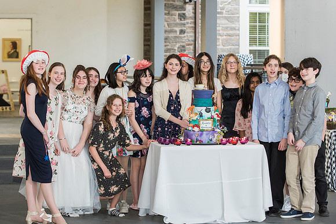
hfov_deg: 19.2
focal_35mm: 106
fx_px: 992
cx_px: 164
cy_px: 111
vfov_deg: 12.9
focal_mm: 102
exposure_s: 1/160
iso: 1000
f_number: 4
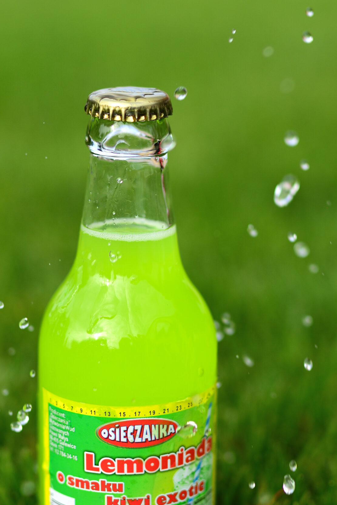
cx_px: 162
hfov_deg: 11.9
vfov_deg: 17.8
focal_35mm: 115
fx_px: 1615
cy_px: 265
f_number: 2
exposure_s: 1/2000
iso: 100
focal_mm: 50
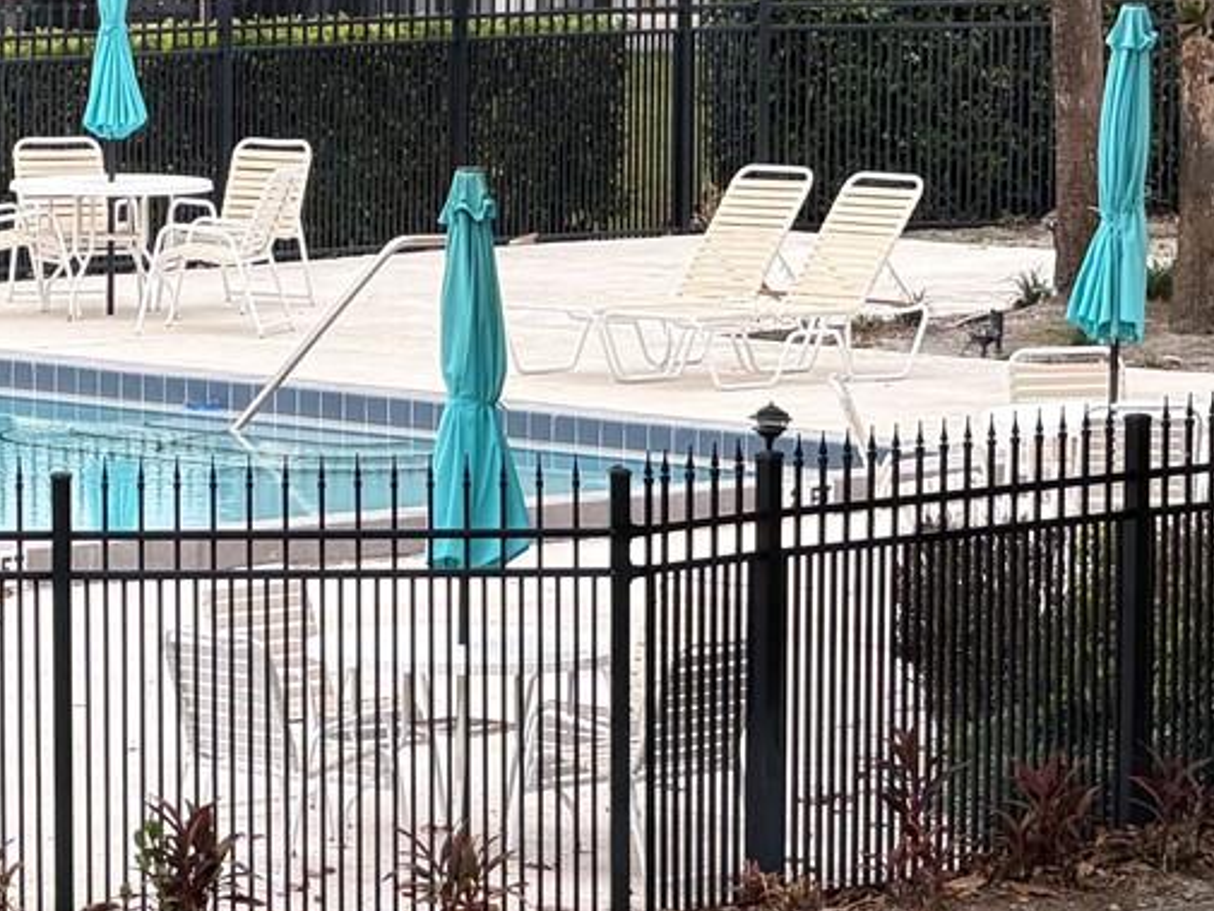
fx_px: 11120
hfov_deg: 6.2
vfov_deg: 4.7
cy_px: 776
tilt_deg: -7.5
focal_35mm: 317
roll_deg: +0.6
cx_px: -433
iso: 50
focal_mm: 16.89
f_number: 2.8
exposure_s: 1/638
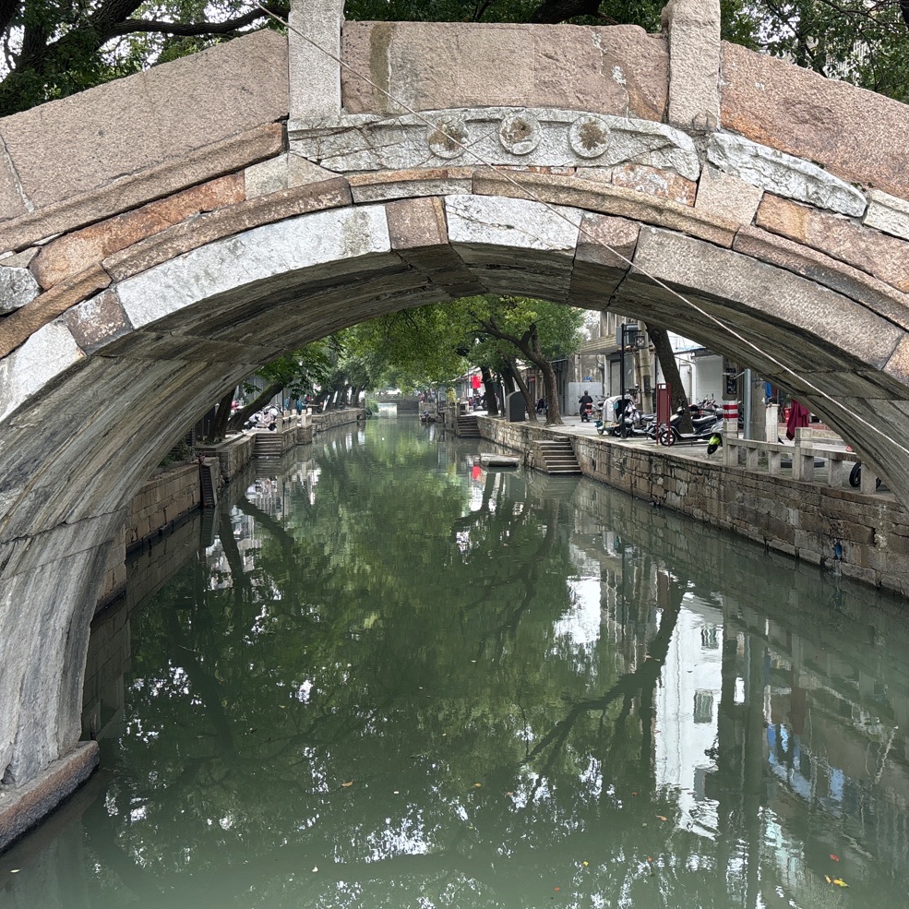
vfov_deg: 47.2
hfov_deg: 47.1
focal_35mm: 35
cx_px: 520
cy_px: 419
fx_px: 1040
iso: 50
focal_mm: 5.96
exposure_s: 1/121
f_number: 1.6
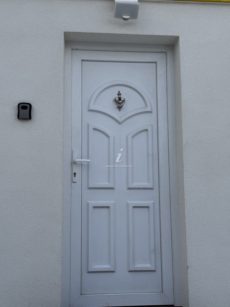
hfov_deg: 30.3
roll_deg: +0.3
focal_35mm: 48
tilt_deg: +9.4
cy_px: 154
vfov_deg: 39.7
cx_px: 115
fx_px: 425
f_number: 1.78
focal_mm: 6.76
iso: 64
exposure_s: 1/2976
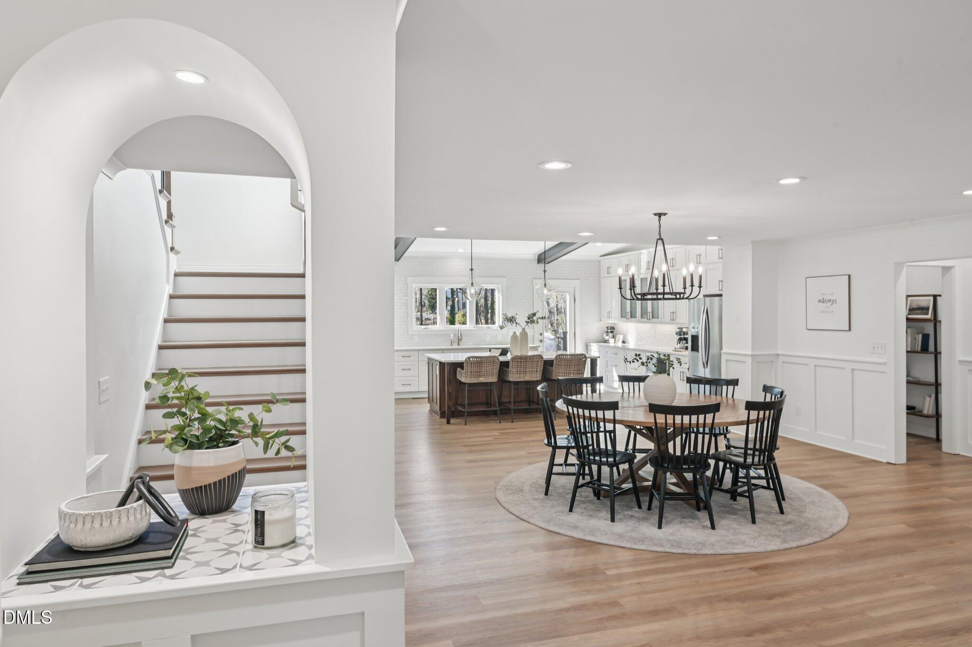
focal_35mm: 24
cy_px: 324
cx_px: 486
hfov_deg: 73.8
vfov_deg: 53.1
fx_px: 647
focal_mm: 24
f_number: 9
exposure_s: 1/20
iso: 200
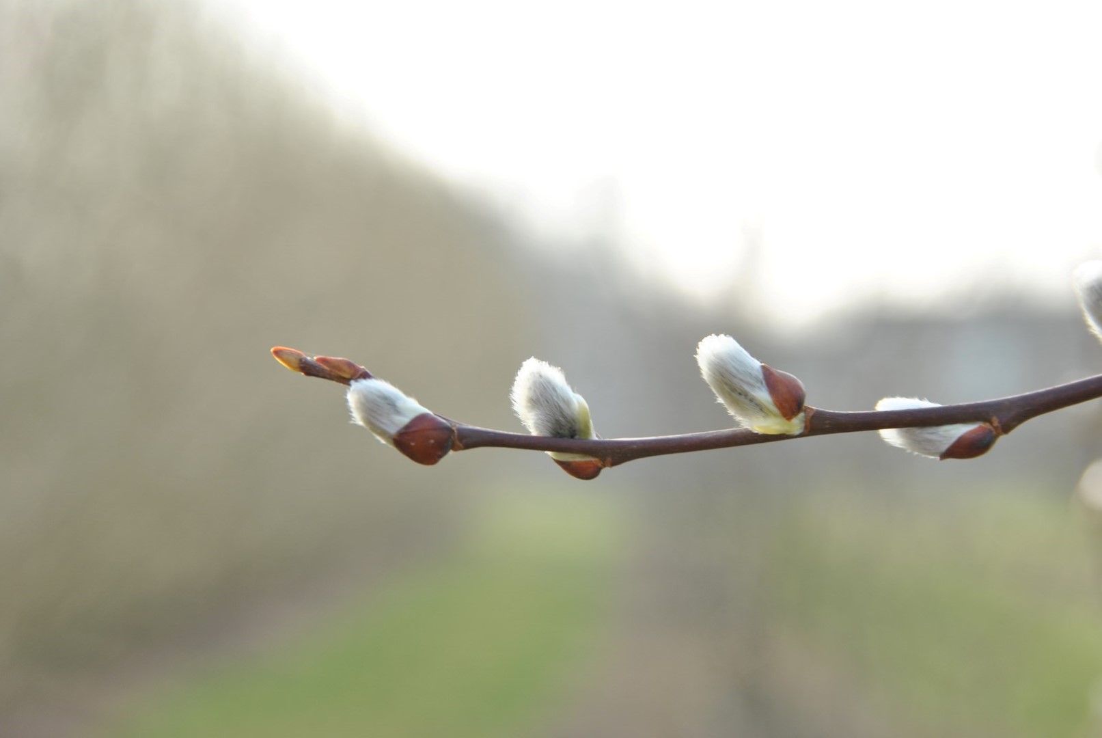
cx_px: 551
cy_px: 369
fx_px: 4505
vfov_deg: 9.4
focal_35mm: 147
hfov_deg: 13.9
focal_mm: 98
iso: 110
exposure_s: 1/60
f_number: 9
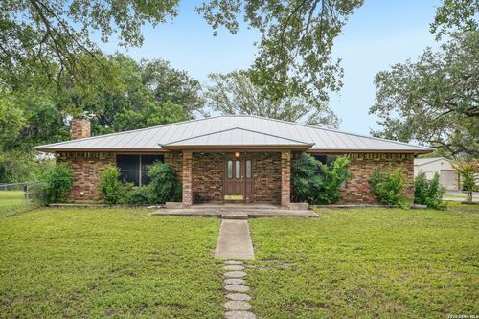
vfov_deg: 42.9
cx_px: 240
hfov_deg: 61.1
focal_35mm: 30
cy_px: 160
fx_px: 406
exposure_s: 1/160
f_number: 8
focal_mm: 30.5
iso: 100
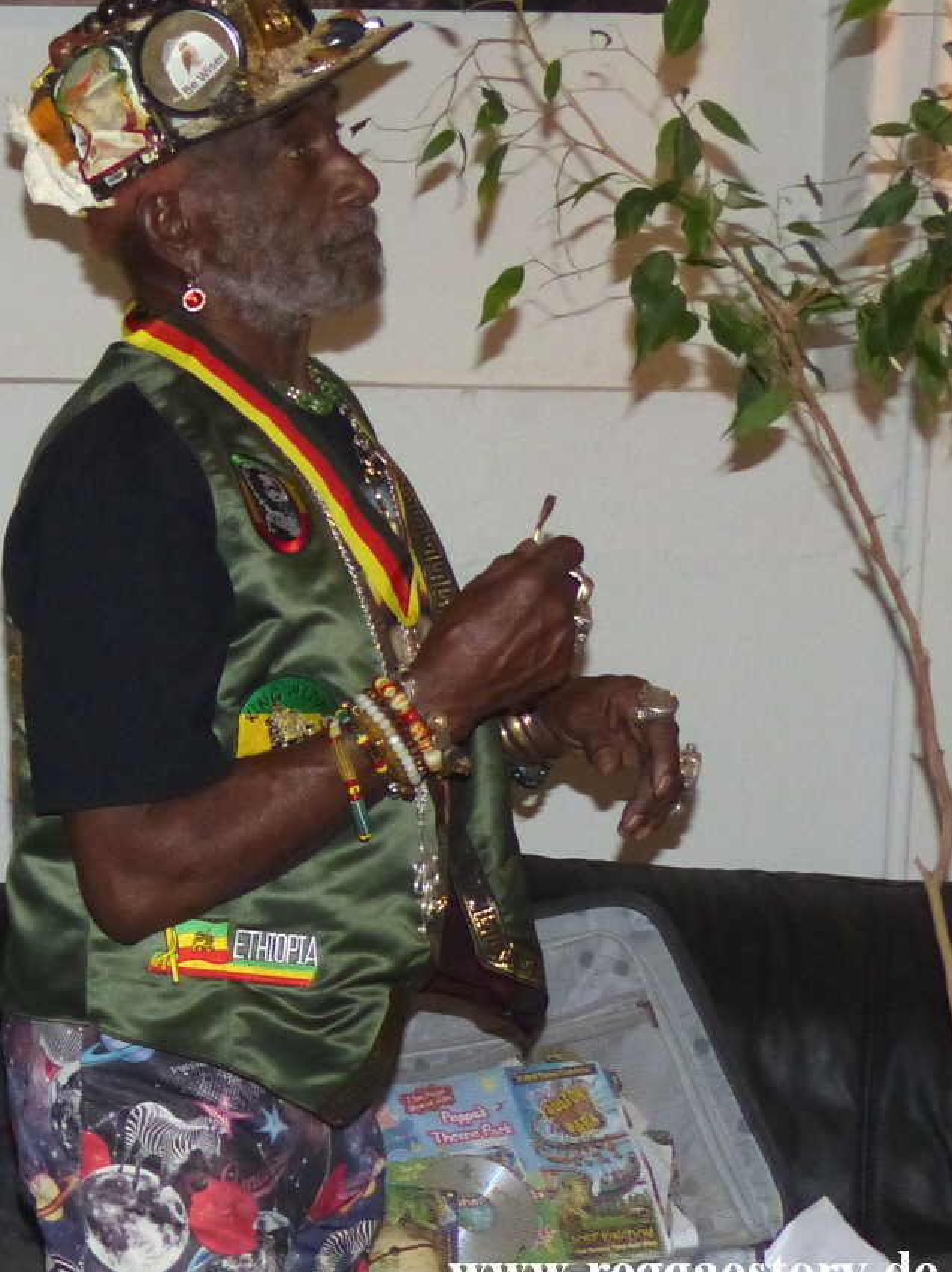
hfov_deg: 30.8
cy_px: 566
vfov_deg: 40.4
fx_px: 1726
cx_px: 416
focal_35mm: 47
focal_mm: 7.1
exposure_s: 1/160
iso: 400
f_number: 2.8
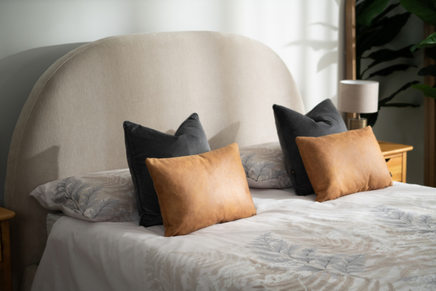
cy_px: 146
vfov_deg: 19.5
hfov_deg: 28.8
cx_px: 218
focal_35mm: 70
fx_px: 848
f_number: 4
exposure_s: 1/100
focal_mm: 70
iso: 800
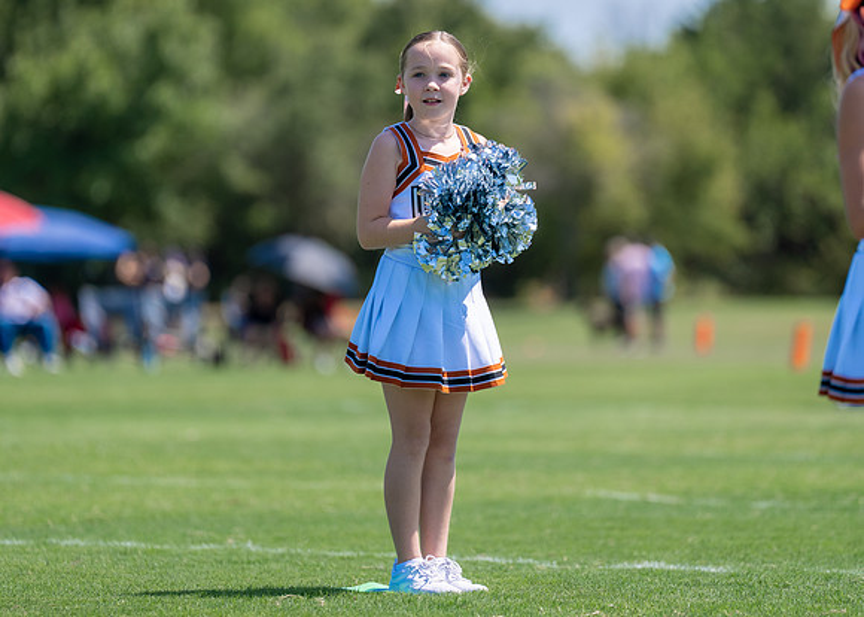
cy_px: 245
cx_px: 425
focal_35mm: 289
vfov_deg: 5.0
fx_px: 7085
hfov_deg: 7.0
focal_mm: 200
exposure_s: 1/2000
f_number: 2.8
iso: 100
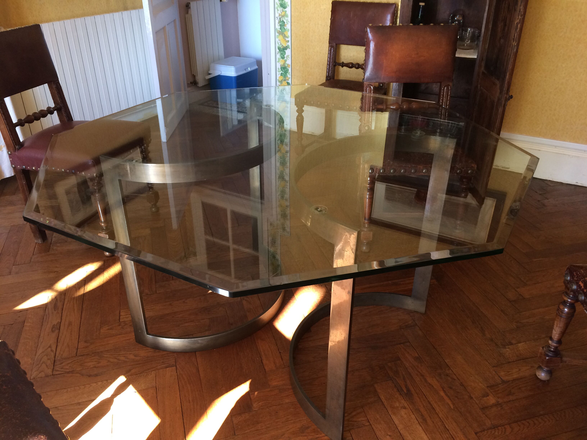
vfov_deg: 48.2
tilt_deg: -28.6
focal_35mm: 29
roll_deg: +0.5
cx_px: 294
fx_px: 492
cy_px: 220
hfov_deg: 61.7
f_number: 2.2
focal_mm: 4.15
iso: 64
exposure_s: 1/33
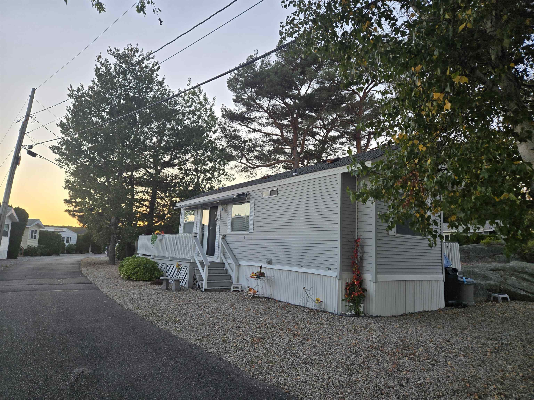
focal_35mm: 23
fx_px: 355
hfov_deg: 73.9
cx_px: 267
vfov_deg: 58.9
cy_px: 200
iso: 32
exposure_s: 1/180
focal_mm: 5.4
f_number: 1.8
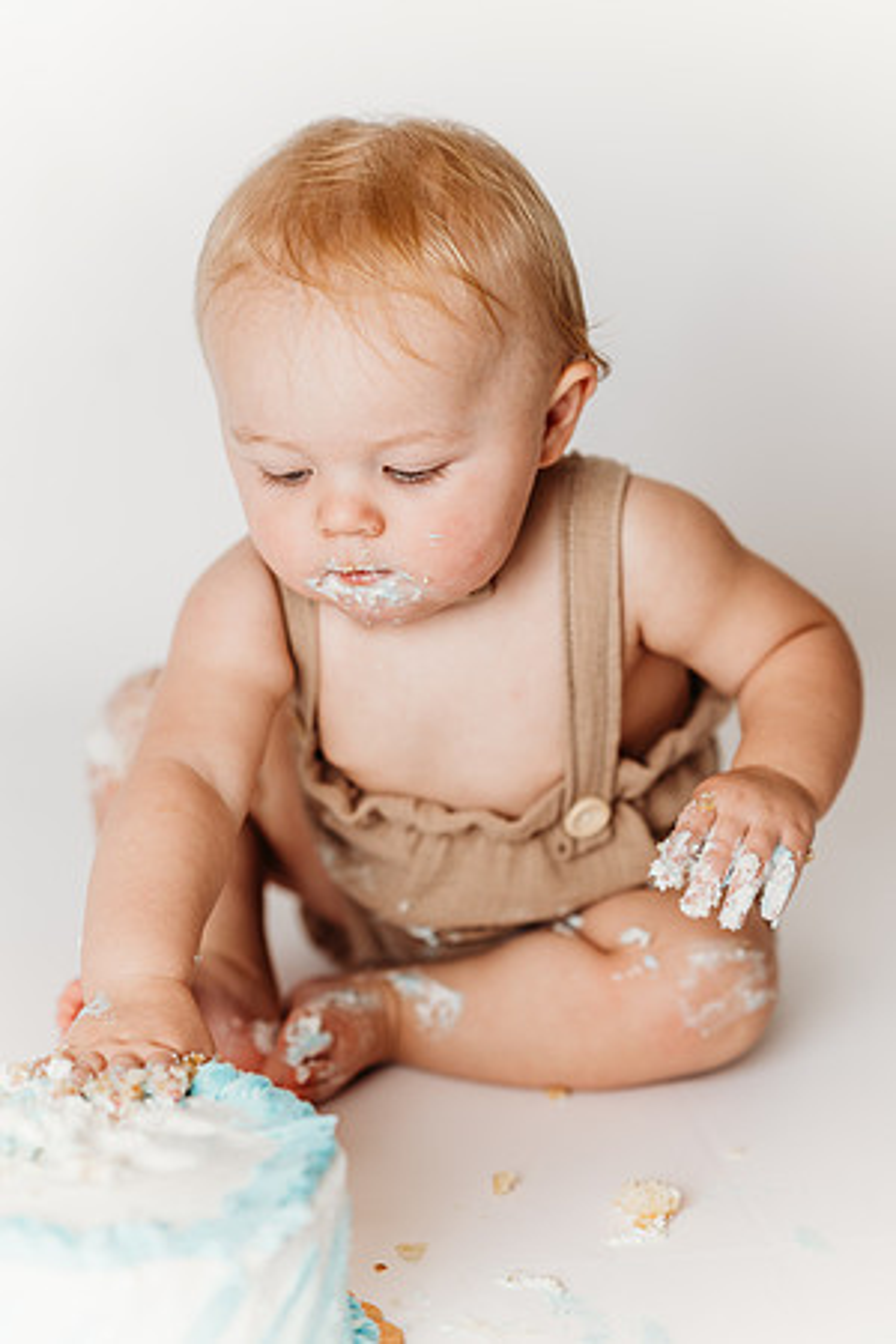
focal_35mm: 85
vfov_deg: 23.9
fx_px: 3173
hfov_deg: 16.1
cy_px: 672
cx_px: 448
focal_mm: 85
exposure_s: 1/200
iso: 100
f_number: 2.8
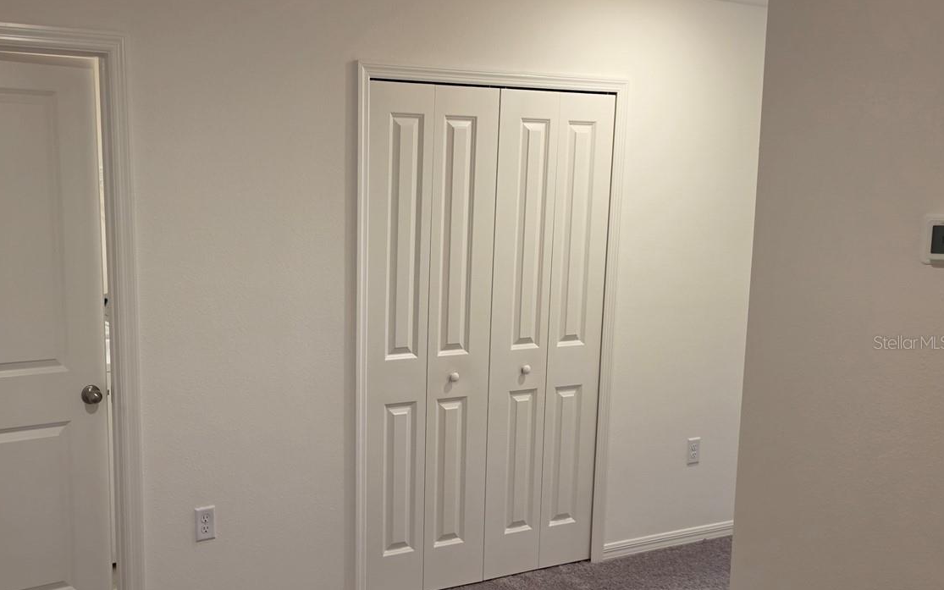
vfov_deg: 36.2
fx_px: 900
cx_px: 276
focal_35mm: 35
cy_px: 342
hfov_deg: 53.6
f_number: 1.4
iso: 200
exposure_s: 1/120
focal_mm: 6.5
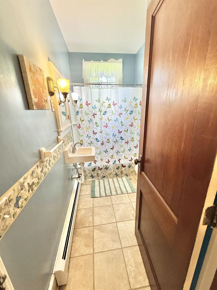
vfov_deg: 102.1
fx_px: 117
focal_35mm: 14
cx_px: 108
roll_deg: +1.8
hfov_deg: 85.7
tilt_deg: -16.2
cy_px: 145
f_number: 2.2
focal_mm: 2.22
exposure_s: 1/120
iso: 125
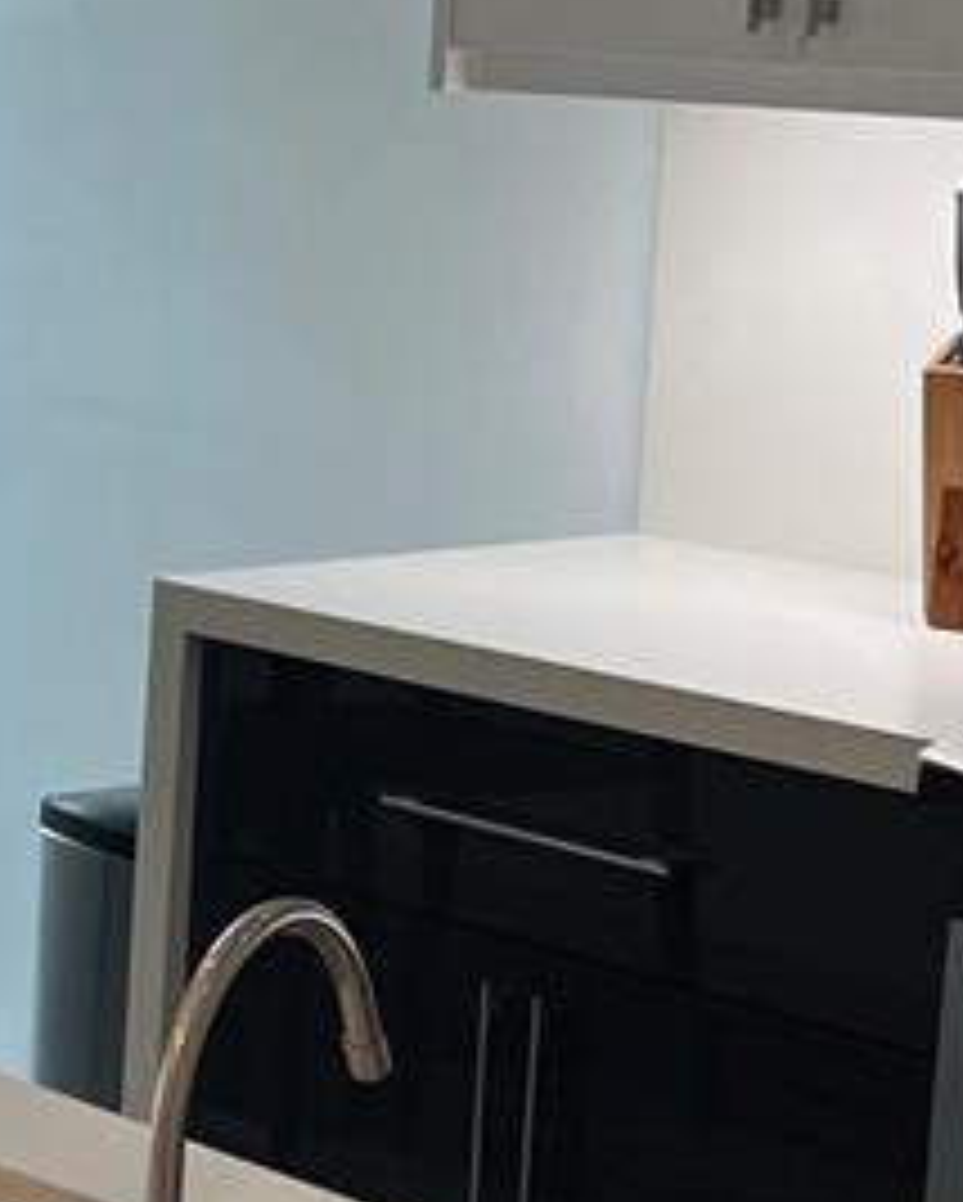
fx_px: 4057
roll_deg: -1.6
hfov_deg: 12.4
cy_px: 504
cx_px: -756
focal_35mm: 114
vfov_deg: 16.8
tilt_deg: -8.2
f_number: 1.5
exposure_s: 1/120
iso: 50
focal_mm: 5.7
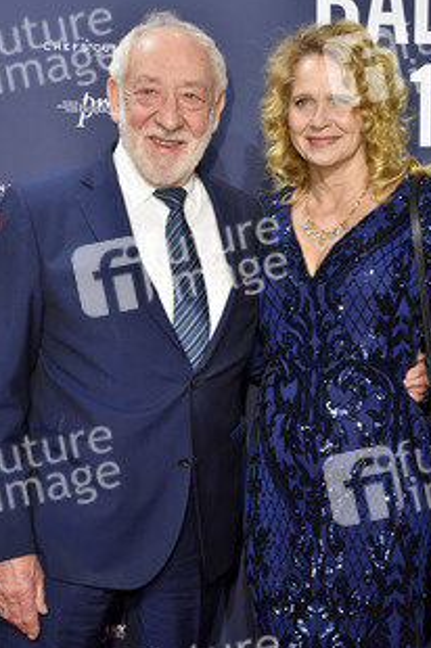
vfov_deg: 34.5
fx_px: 1044
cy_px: 372
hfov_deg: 23.3
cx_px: 241
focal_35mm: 58
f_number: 6.3
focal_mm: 45
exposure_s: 1/160
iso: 1000
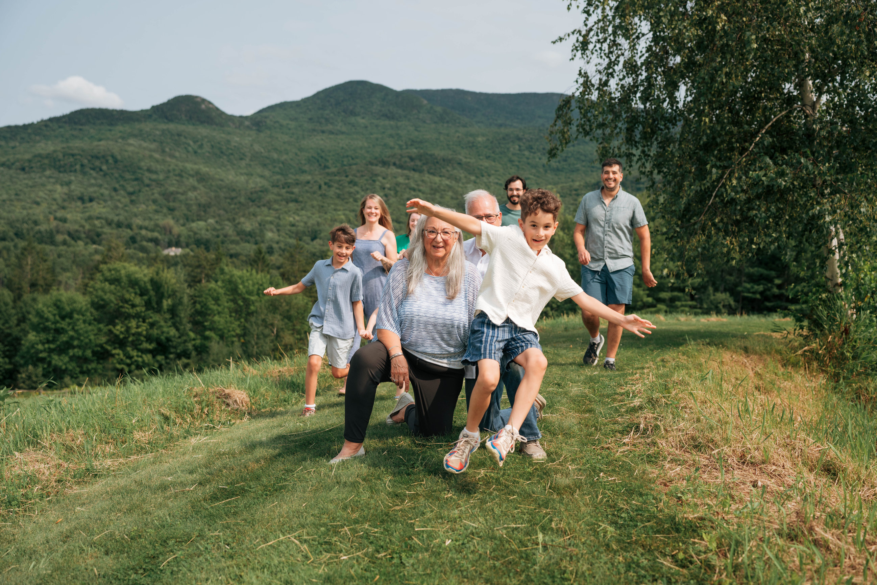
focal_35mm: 41
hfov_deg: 47.4
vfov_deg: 32.6
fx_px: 999
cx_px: 438
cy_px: 292
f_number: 3.2
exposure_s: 1/1250
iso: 64
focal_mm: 41
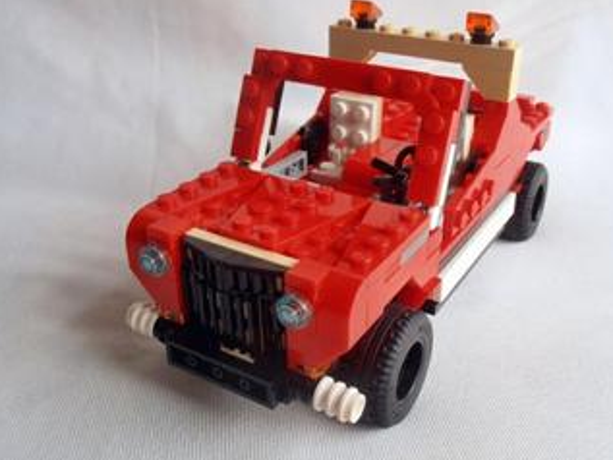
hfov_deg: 44.7
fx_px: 744
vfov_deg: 34.3
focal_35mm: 42
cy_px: 209
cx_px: 338
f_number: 3.9
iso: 80
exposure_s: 1/40
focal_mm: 6.61
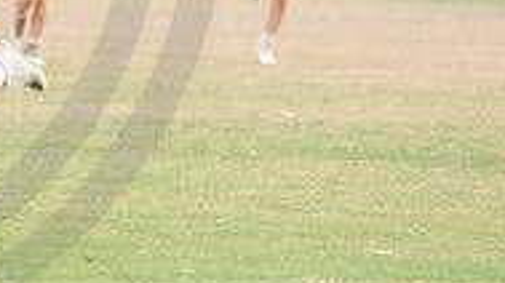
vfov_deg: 2.2
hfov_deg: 3.8
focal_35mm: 563
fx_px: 7534
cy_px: -103
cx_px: -248
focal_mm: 175
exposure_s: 1/1250
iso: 320
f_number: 2.8
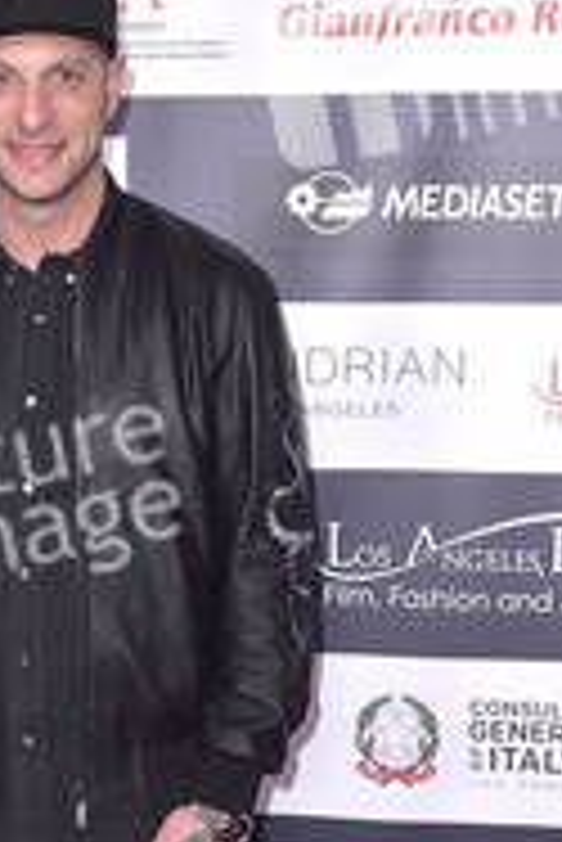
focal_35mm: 62
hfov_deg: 21.6
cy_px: 738
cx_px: 83
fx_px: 1449
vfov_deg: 31.1
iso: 500
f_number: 6.3
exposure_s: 1/320
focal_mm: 29
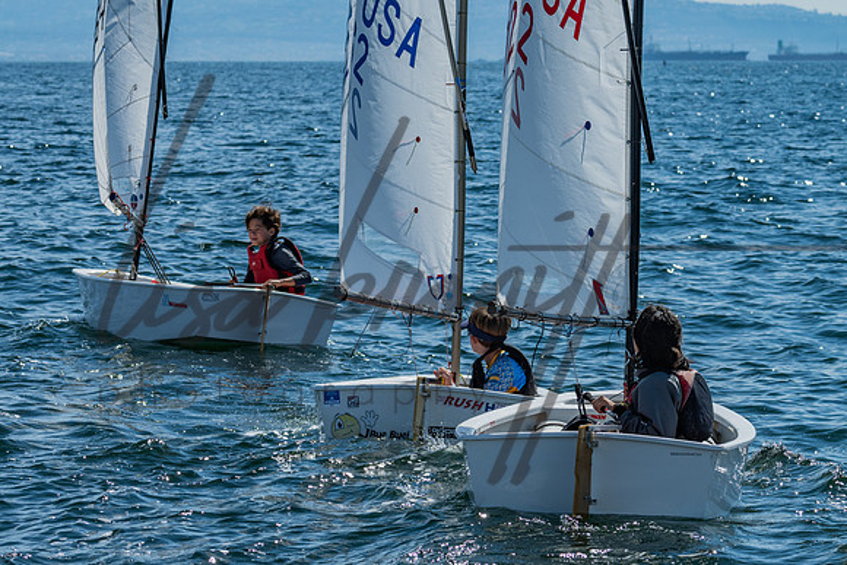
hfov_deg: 10.8
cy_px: 265
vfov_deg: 7.2
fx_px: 4468
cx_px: 443
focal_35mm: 190
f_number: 8
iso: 100
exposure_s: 1/500
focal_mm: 116
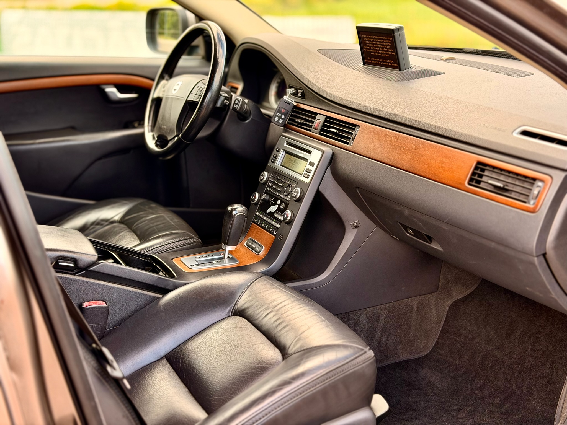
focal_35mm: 48
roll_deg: +1.5
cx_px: 284
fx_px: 786
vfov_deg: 30.3
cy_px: 212
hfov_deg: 39.7
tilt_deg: -16.2
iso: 100
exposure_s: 1/121
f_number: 1.78
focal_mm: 6.76
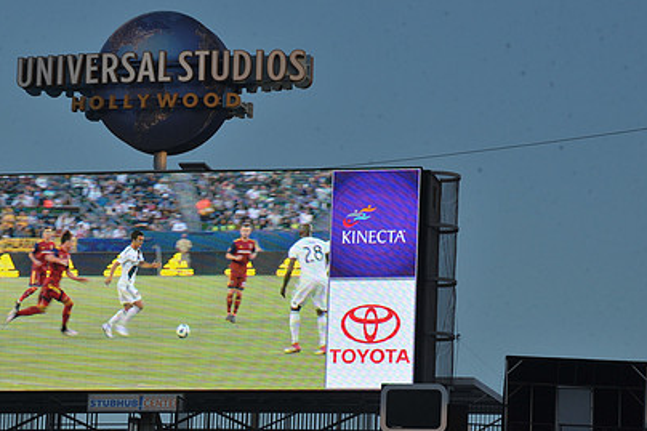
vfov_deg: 5.5
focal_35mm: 251
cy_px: 229
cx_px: 192
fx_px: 4509
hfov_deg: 8.2
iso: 800
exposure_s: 1/640
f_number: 13
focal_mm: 175
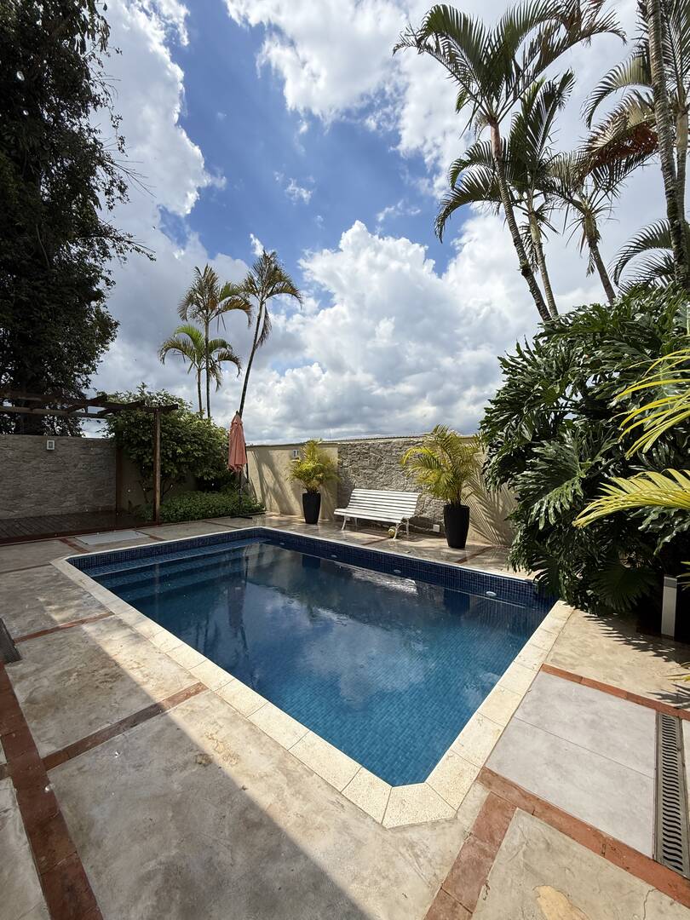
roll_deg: +0.1
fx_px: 372
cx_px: 345
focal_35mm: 14
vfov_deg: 102.1
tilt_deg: +0.7
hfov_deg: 85.7
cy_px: 460
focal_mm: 2.22
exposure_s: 1/2976
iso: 64
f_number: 2.2
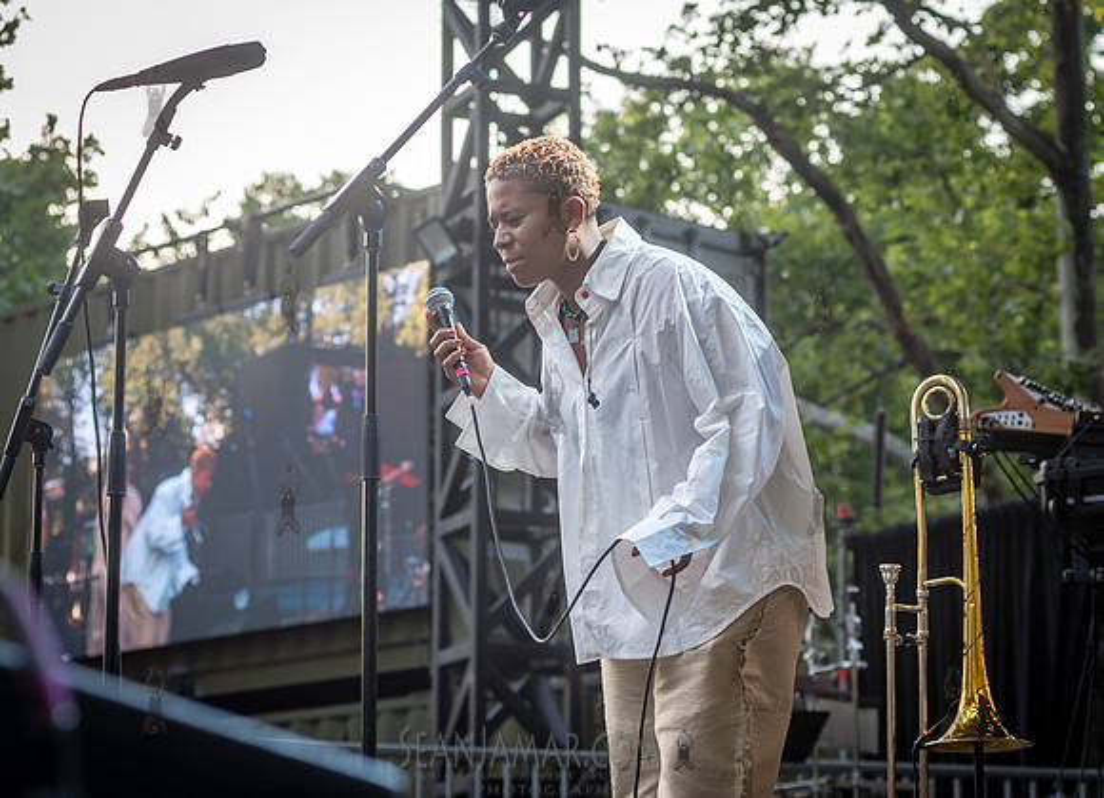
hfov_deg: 20.4
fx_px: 3061
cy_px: 405
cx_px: 650
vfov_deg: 14.8
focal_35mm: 97
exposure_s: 1/500
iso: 400
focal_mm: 80
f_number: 4.5
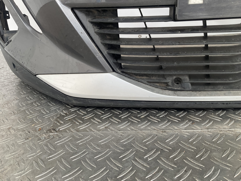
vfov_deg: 48.2
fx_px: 202
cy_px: 90
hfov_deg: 61.7
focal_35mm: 29
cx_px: 120
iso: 40
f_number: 1.8
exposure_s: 1/100
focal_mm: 3
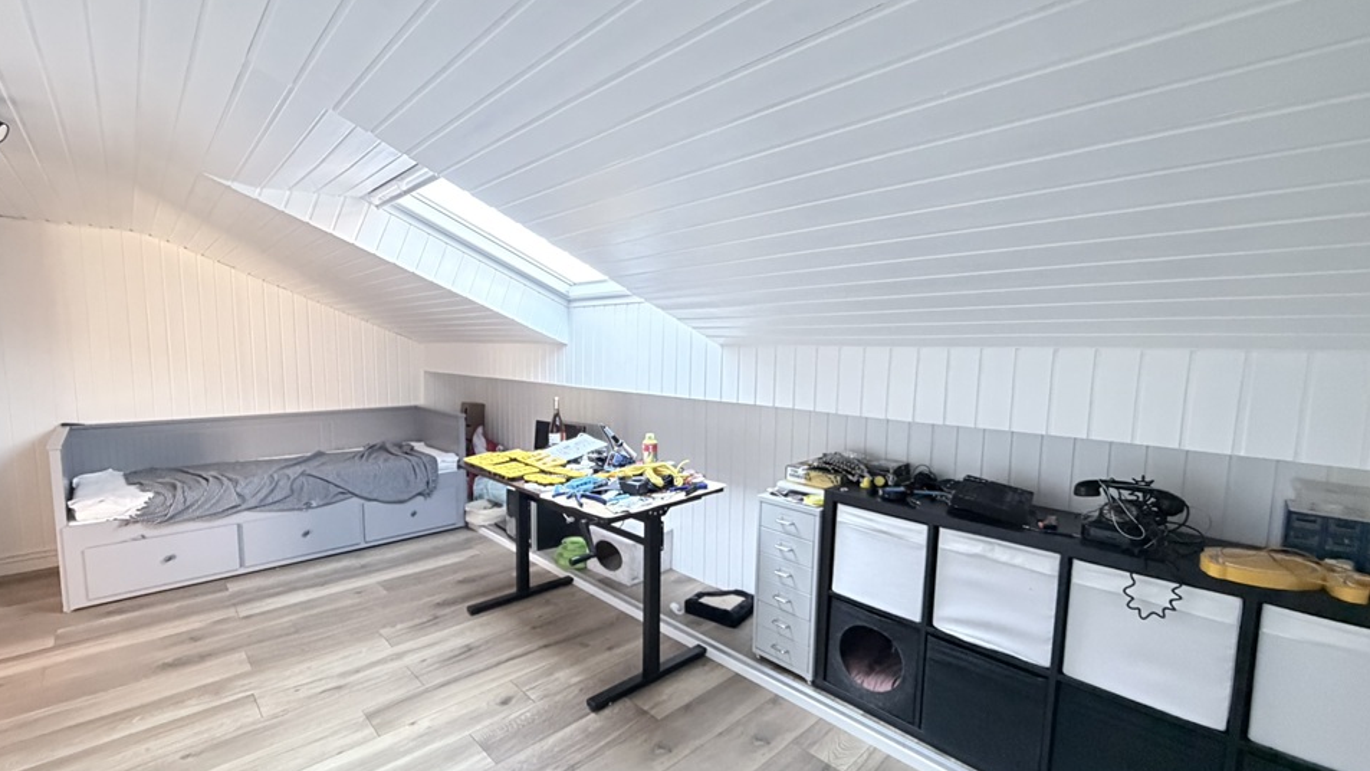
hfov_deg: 99.3
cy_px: 404
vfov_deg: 67.0
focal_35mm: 16
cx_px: 654
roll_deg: -0.7
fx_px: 581
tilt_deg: -5.4
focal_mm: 2.22
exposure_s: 1/60
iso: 640
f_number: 2.2
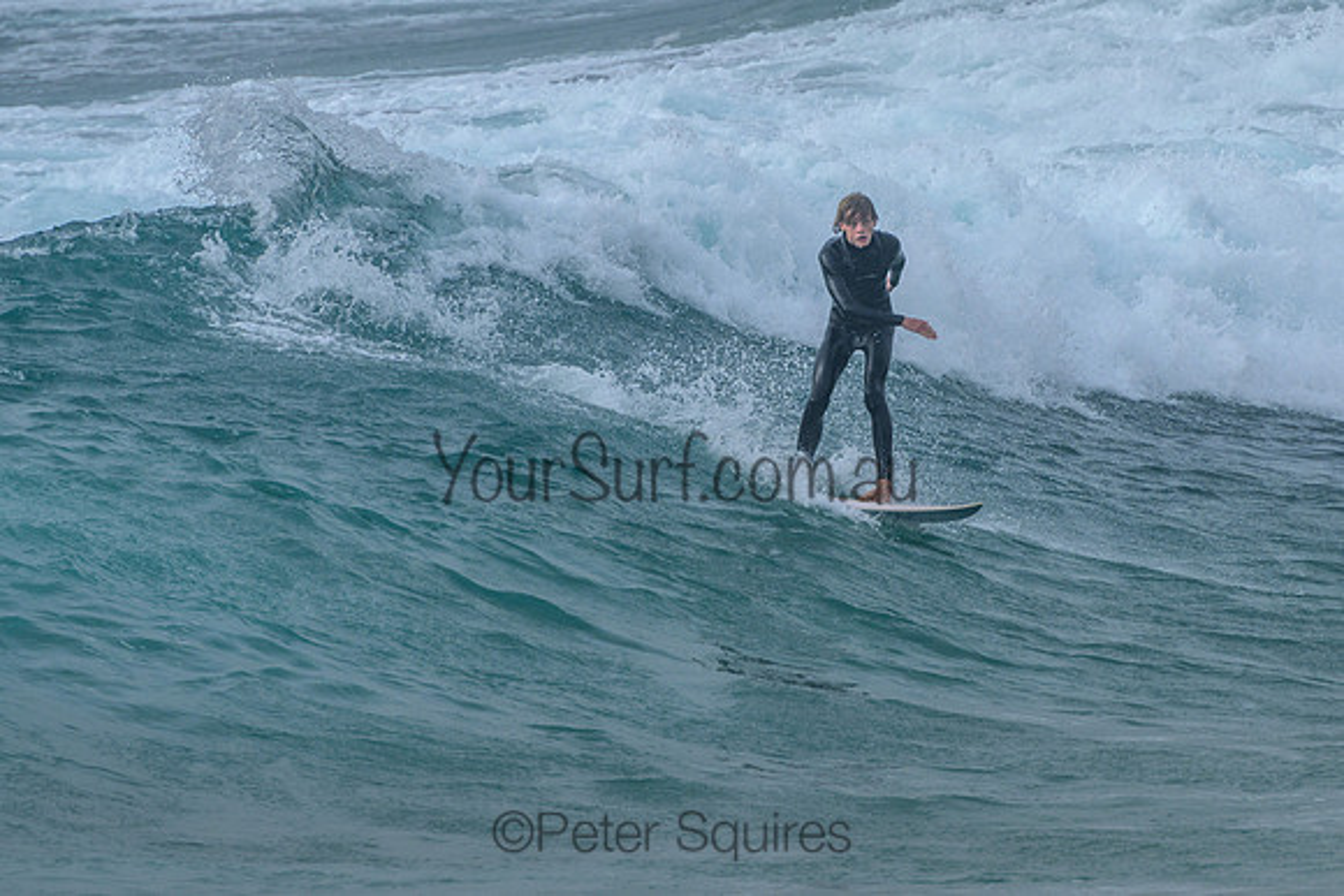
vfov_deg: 2.5
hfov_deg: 3.7
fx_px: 20549
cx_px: 801
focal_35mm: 550
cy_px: 343
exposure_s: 1/2000
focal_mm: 400
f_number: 9
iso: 500
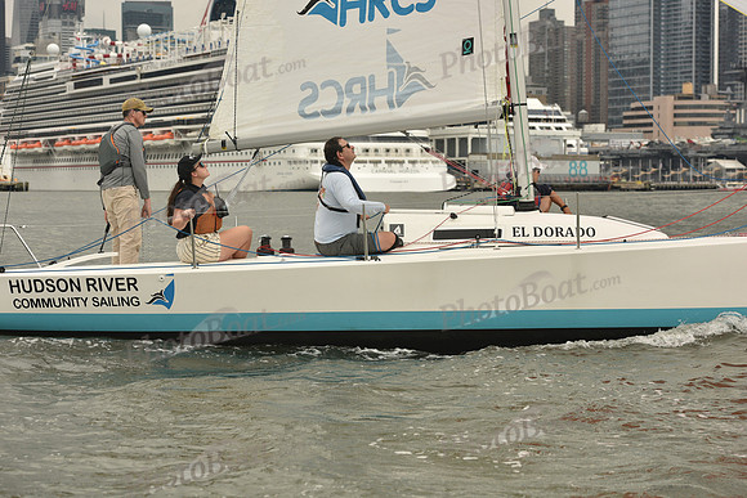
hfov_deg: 24.8
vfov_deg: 16.7
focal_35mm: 82
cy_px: 249
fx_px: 1702
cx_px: 374
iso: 320
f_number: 6.3
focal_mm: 82
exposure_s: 1/1250
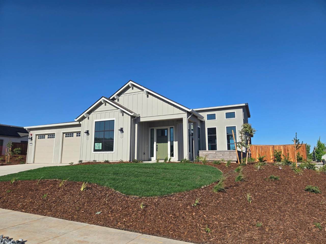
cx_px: 163
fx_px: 217
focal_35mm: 23
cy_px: 122
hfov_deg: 73.9
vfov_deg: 58.9
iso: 25
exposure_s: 1/2921
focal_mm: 5.4
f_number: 1.8
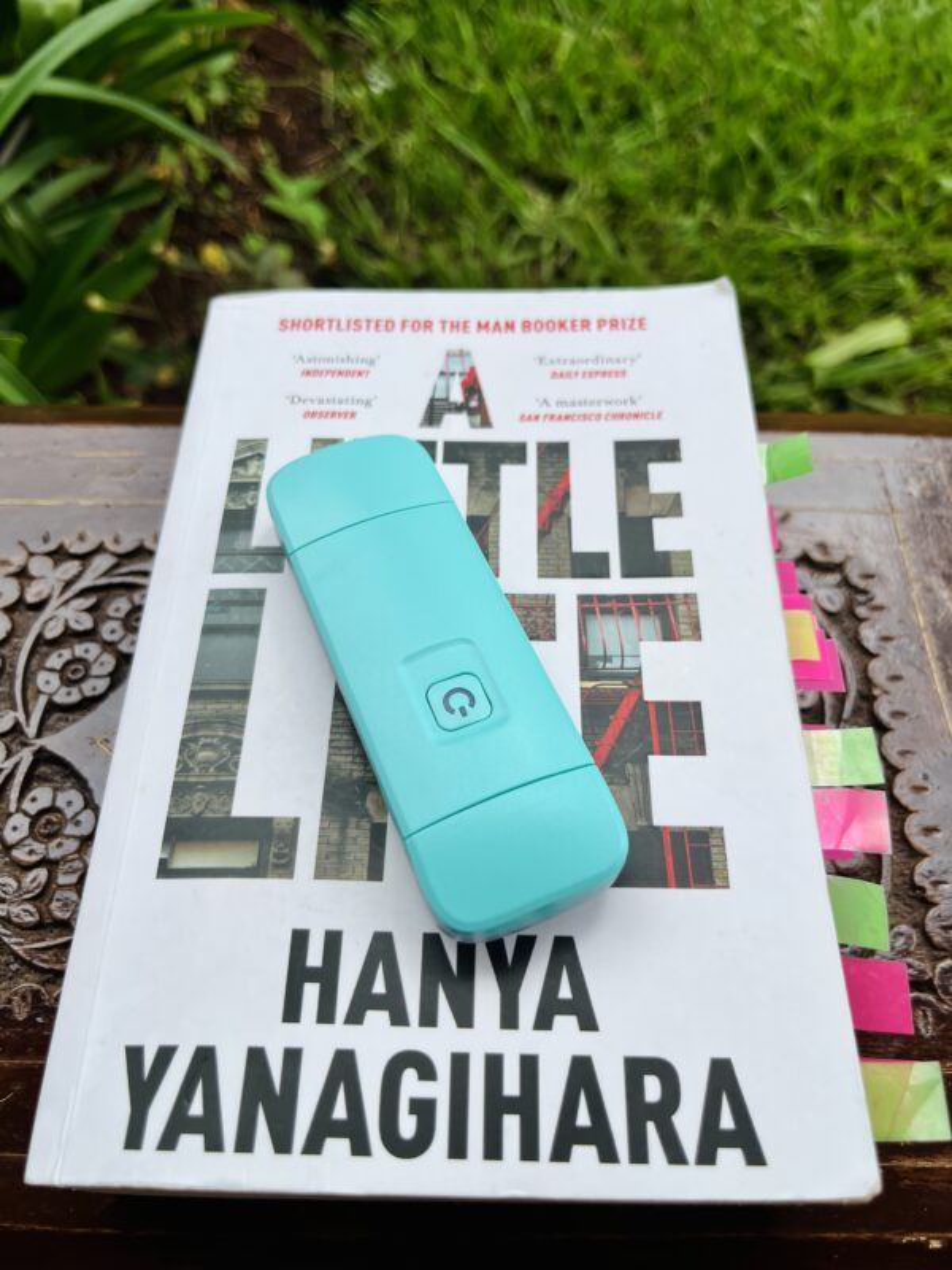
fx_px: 953
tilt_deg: -59.7
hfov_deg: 53.1
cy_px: 635
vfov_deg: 67.3
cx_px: 476
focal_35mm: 26
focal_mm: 5.1
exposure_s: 1/951
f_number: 1.6
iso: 50
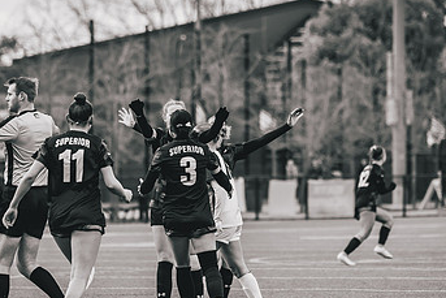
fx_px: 4424
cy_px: 226
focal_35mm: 357
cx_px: 207
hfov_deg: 5.8
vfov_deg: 3.9
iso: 400
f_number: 2.8
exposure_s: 1/1000
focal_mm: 150
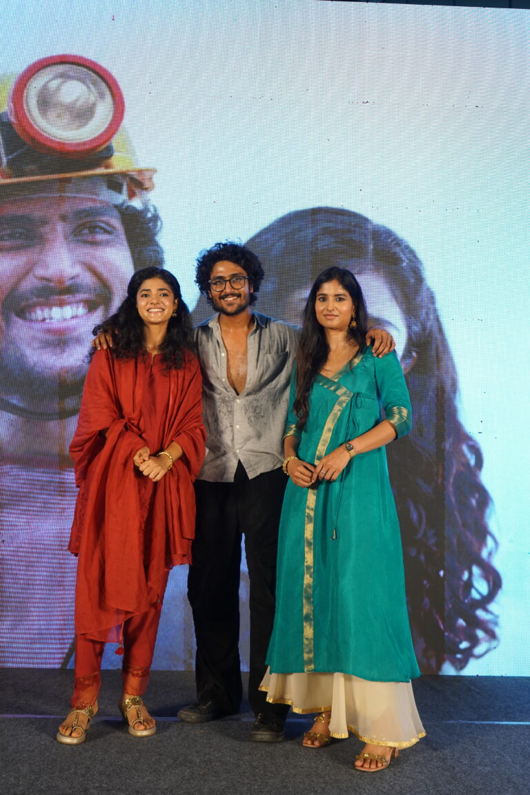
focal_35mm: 36
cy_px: 398
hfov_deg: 36.9
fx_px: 795
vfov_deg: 53.1
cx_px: 265
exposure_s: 1/125
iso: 800
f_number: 4
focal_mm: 36
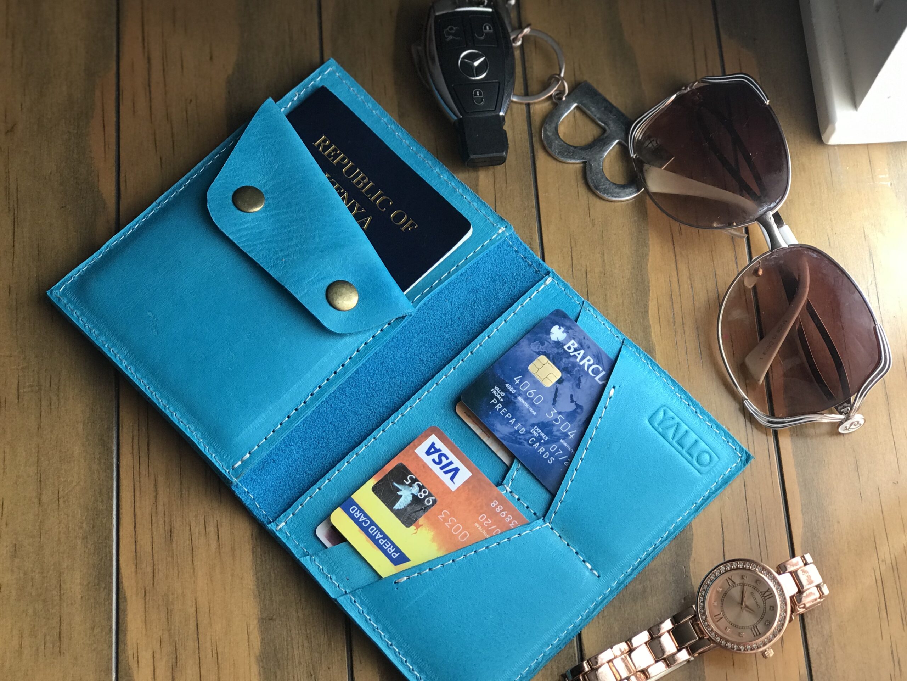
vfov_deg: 25.7
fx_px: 1494
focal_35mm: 57
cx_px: 454
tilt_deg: -71.5
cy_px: 340
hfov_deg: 33.8
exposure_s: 1/98
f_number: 2.8
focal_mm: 6.6
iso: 50
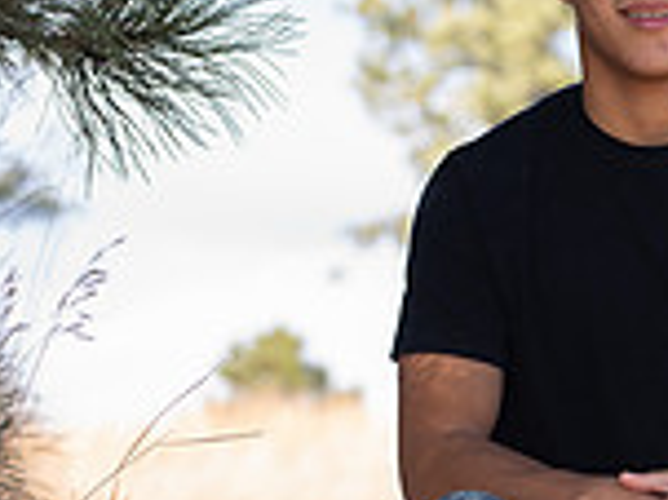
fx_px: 4705
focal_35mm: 244
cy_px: 389
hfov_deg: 8.1
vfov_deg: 6.1
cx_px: 655
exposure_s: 1/125
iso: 31
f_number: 4
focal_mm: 85
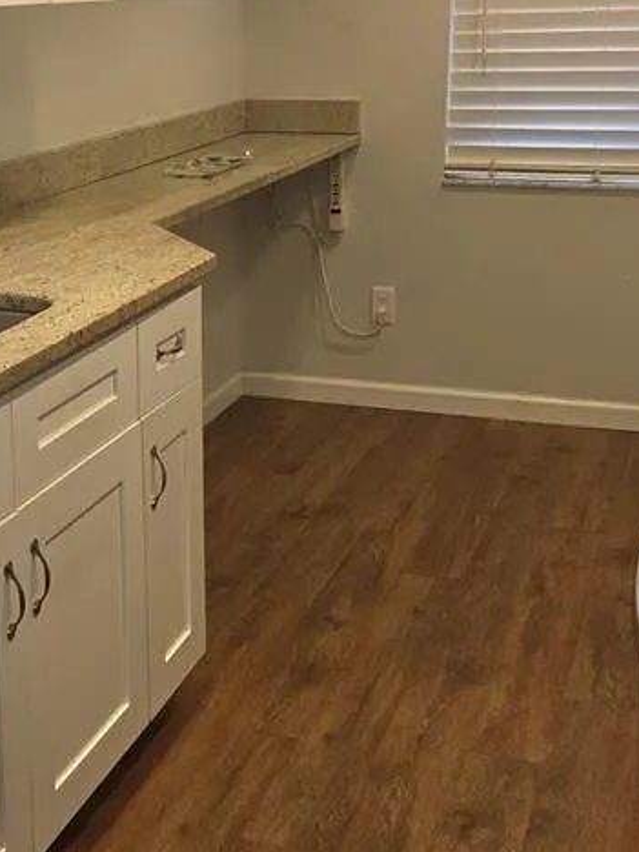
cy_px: 375
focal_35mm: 59
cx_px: 113
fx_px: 1452
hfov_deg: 24.4
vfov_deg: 32.7
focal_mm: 5.4
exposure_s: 1/60
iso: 40
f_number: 1.8
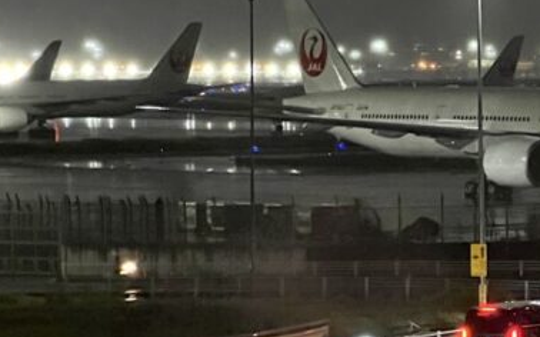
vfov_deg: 5.9
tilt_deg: -4.8
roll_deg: +0.4
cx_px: 627
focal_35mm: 221
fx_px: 3251
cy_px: 358
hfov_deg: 9.4
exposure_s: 1/22
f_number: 2.8
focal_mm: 9
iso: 1600
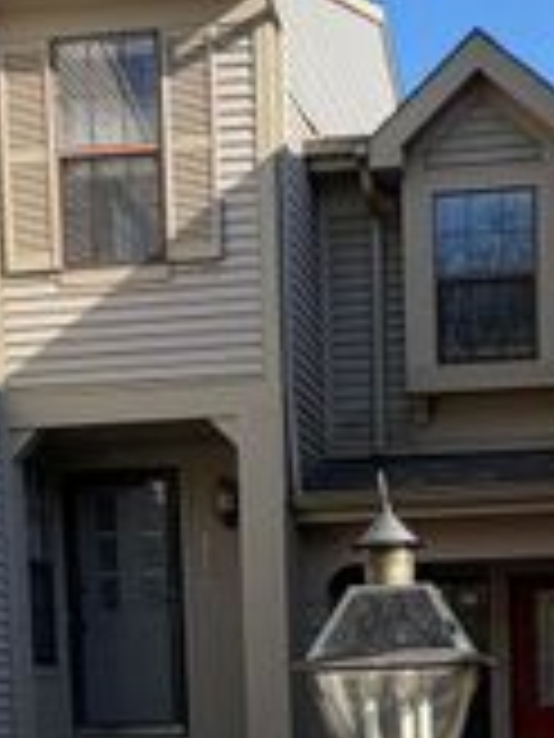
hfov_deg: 25.0
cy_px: 808
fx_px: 1216
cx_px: 486
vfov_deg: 30.3
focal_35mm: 57
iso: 40
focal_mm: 2.22
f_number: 2.2
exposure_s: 1/672
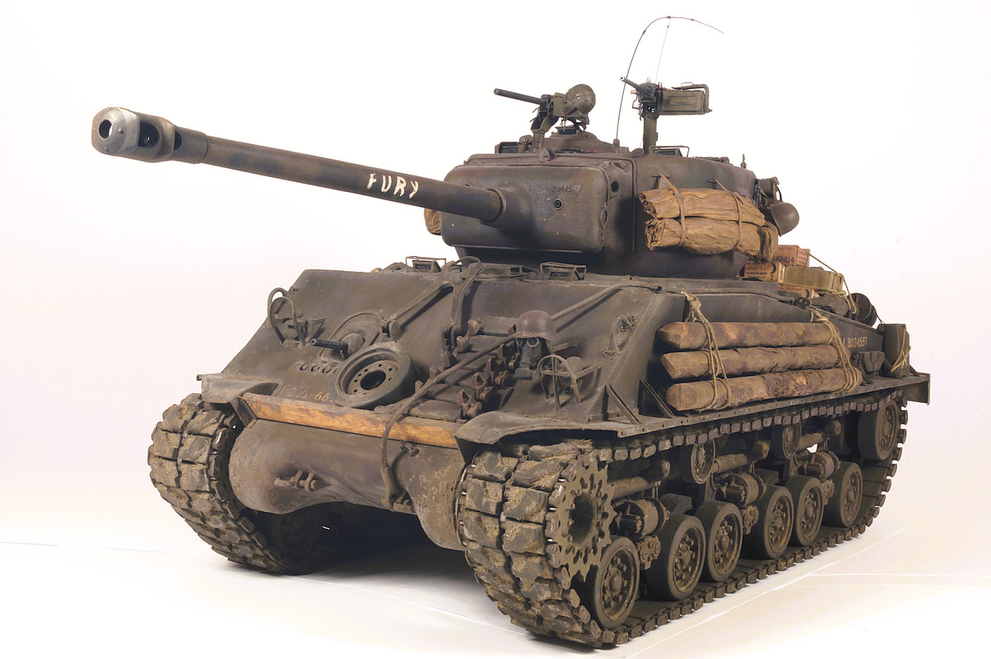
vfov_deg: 29.8
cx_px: 496
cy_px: 330
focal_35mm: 45
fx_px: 1237
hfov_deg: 43.6
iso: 160
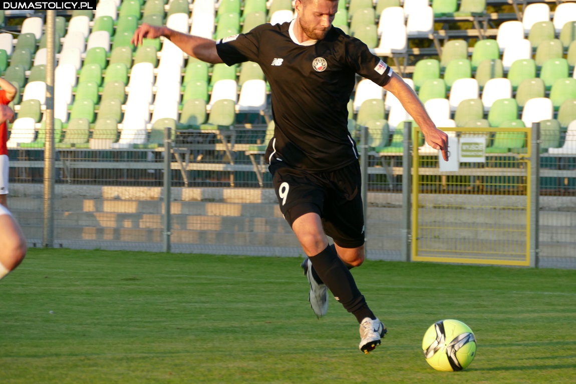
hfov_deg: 9.1
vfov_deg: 6.1
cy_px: 192
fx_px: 3616
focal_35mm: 226
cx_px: 288
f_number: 4
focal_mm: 82.28
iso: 400
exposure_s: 1/500
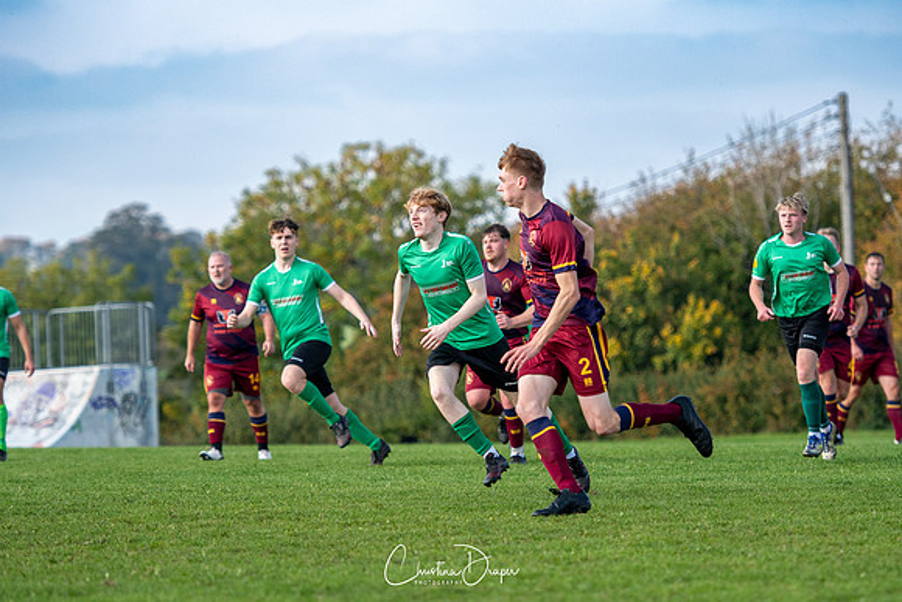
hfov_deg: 10.2
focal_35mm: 202
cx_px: 451
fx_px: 5075
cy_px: 301
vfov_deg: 6.8
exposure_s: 1/3200
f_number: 2.8
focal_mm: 135
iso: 320
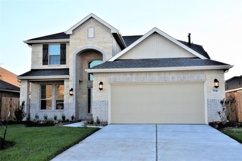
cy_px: 80
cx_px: 121
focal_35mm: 40
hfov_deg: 47.9
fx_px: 272
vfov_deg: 33.0
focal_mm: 27
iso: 640
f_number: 16
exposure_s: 1/250
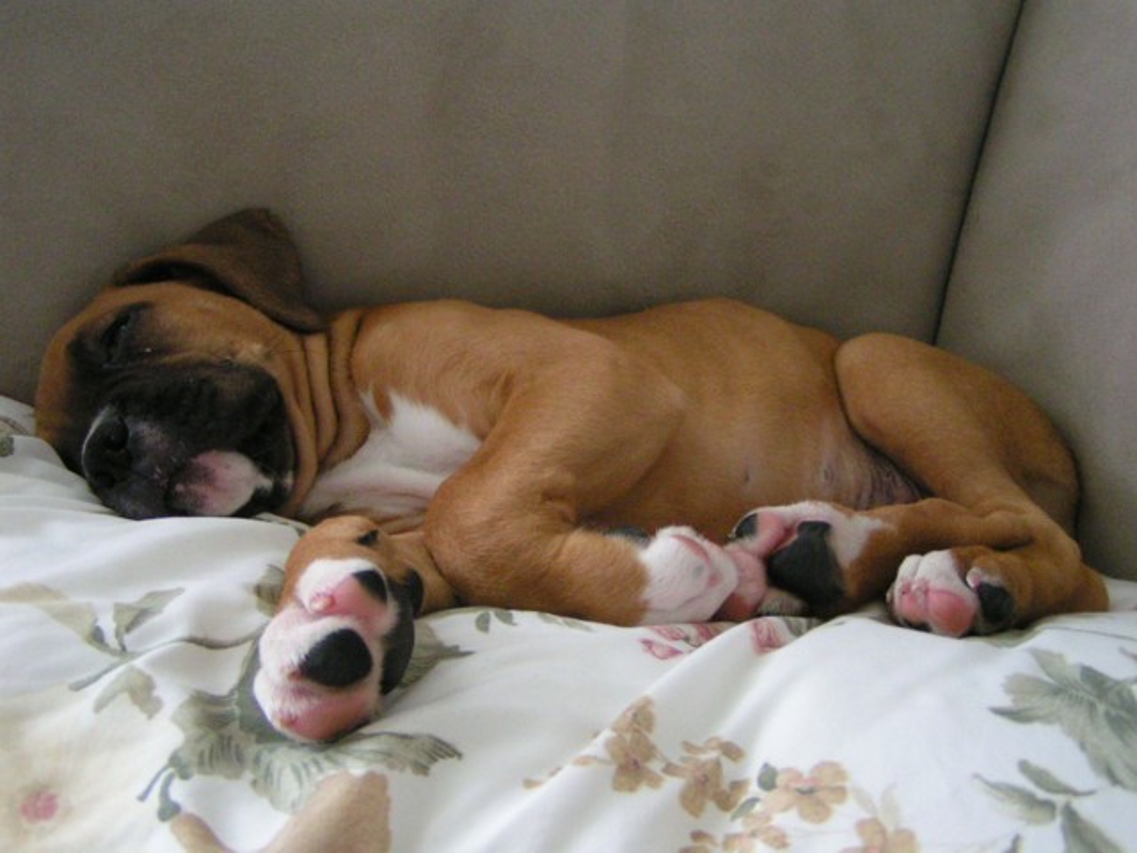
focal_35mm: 38
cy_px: 426
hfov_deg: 49.0
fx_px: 1248
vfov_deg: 37.7
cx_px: 568
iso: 200
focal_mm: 5.8
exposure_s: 1/25
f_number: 2.8
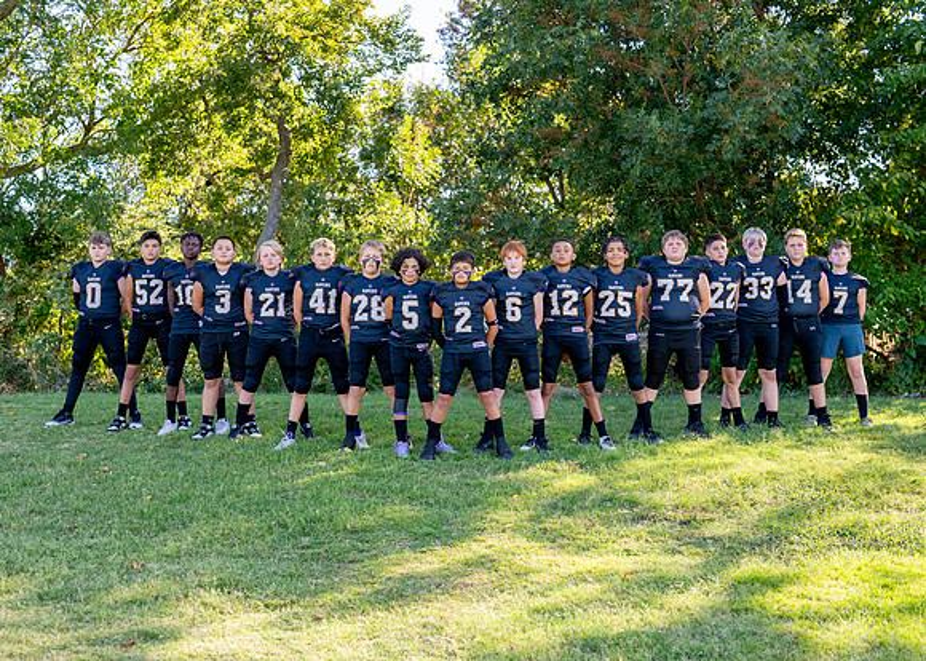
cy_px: 336
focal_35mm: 58
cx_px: 441
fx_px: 1523
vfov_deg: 24.5
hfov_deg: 33.8
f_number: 2.5
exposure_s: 1/400
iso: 100
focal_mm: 50
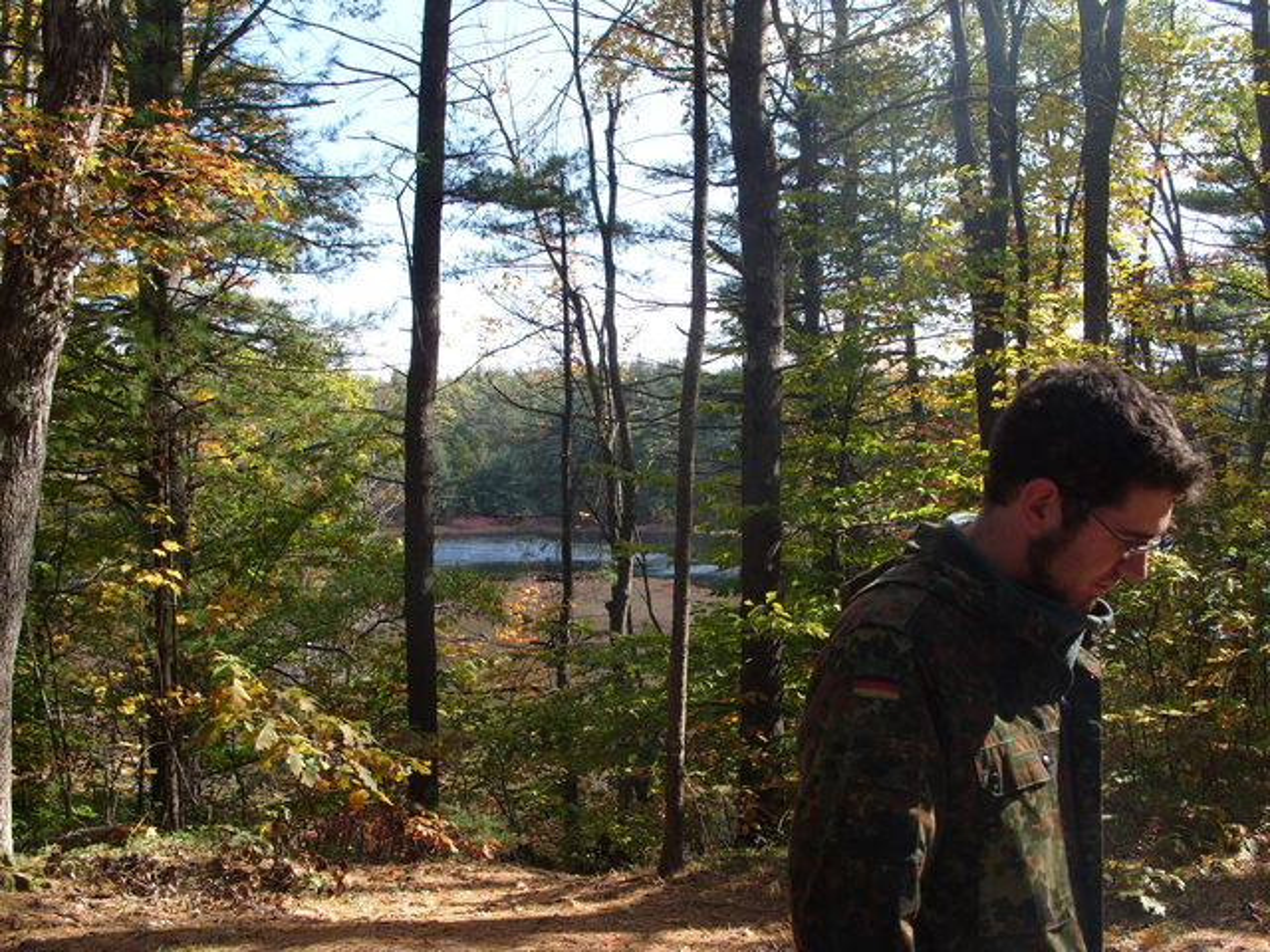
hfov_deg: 52.6
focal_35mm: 35
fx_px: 1284
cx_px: 635
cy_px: 476
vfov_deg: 40.7
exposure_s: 1/250
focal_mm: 7.8
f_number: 4.8
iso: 80
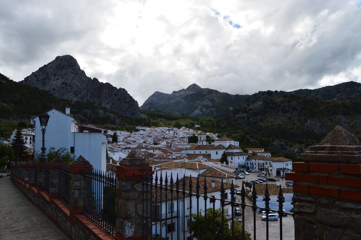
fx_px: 271
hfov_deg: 67.4
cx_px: 180
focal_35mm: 27
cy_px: 120
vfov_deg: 47.8
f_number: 11
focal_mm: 18
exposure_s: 1/500
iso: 250
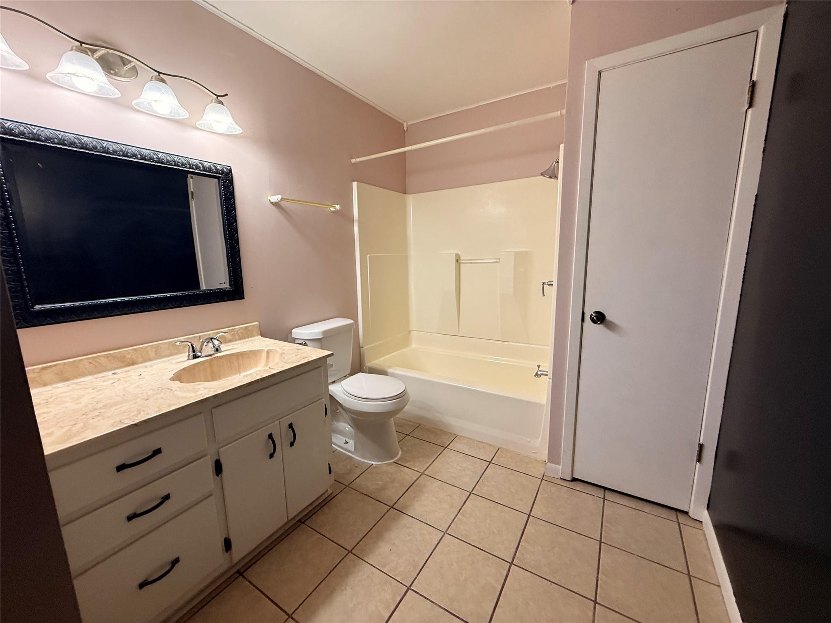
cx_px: 416
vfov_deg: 85.7
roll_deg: +1.2
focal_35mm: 14
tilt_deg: -9.9
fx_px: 336
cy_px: 312
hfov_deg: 102.1
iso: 200
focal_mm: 2.22
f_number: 2.2
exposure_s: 1/60
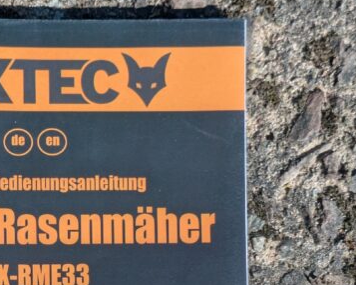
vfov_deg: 10.6
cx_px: 25
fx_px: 1505
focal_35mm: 143
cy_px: 330
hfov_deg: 13.4
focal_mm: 5.43
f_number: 1.89
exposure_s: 1/1845
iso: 43
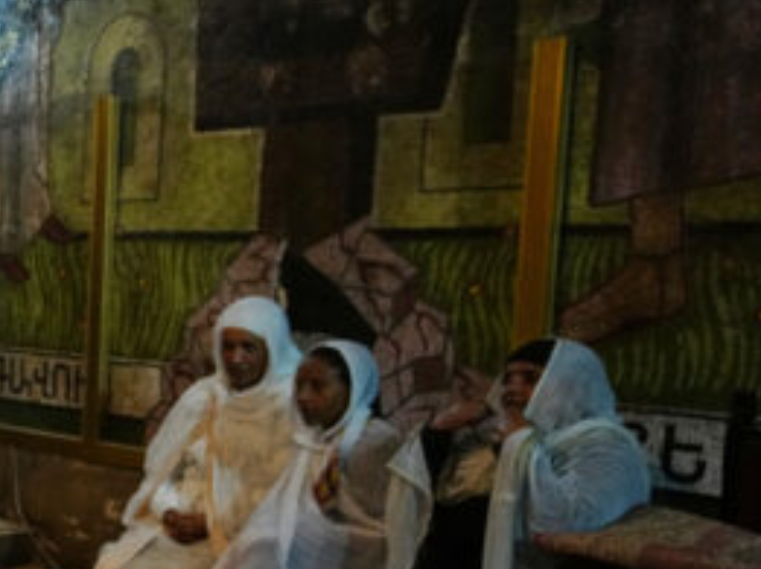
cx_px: -356
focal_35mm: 68
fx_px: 1493
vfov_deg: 21.4
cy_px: 420
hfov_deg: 23.4
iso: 3200
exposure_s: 1/160
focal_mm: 24
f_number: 2.8
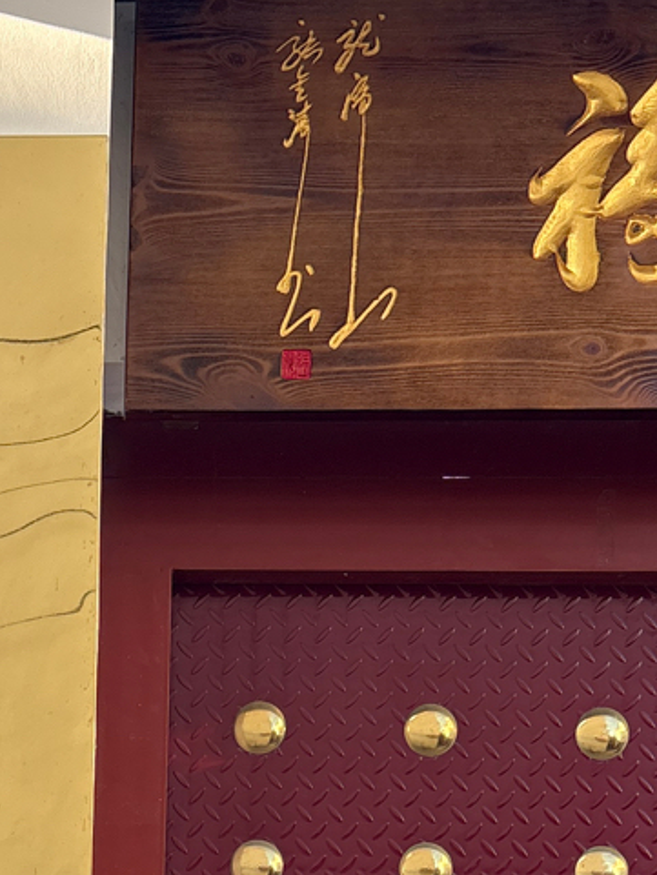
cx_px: -81
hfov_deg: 17.5
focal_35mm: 81
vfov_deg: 20.8
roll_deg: -2.1
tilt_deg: +2.1
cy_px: 1279
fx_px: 2049
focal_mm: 5.96
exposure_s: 1/375
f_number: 1.6
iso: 50
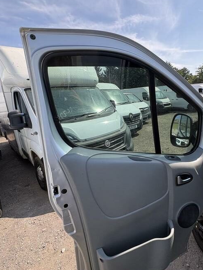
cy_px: 125
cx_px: 129
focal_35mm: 19
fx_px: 149
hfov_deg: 67.4
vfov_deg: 84.5
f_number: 2.2
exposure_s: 1/479
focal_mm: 2.22
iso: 40
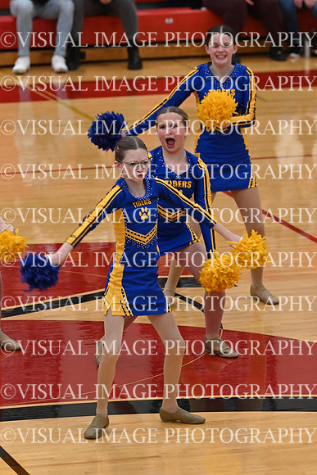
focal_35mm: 255
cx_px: 158
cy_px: 238
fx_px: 3366
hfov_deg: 5.4
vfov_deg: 8.1
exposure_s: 1/400
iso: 6400
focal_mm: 170
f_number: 4
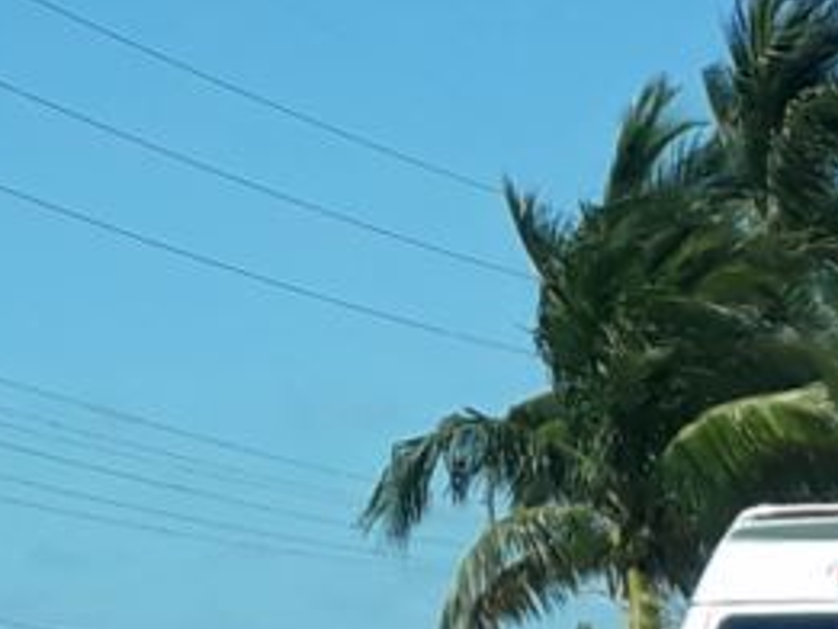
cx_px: 270
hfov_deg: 18.5
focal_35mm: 106
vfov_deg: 13.9
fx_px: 2567
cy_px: 558
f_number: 1.9
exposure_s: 1/1282
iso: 40
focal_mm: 3.6
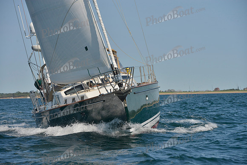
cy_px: 82
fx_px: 1098
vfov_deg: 8.6
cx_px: 124
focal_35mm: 160
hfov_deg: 12.8
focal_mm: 160
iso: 400
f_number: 9
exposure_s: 1/800
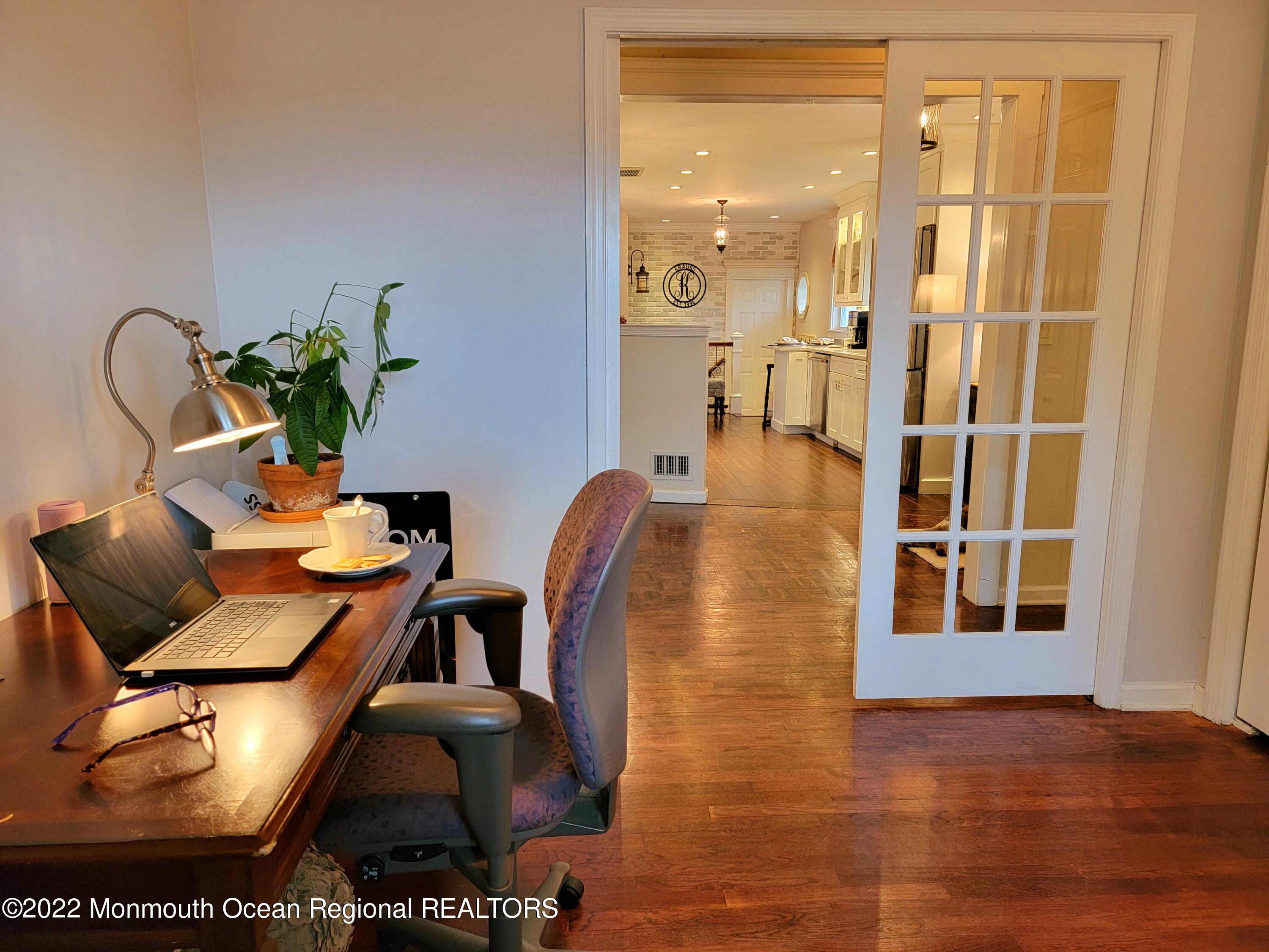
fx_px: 880
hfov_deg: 71.6
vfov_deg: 56.8
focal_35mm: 24
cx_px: 634
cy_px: 476
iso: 200
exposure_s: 1/60.2
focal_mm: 6.7
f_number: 1.8
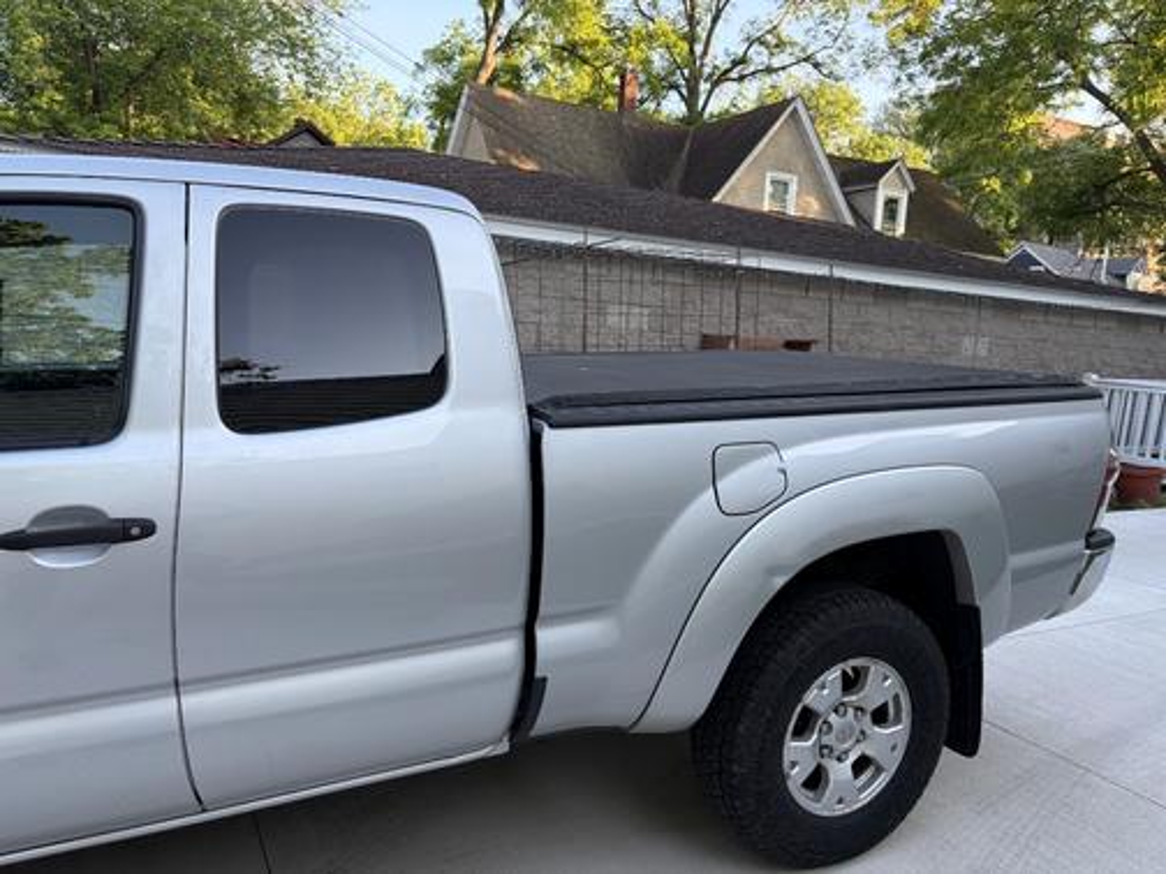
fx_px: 876
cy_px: 437
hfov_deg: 67.3
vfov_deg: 53.1
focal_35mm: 26
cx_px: 583
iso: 40
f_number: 1.6
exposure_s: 1/179
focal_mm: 5.96
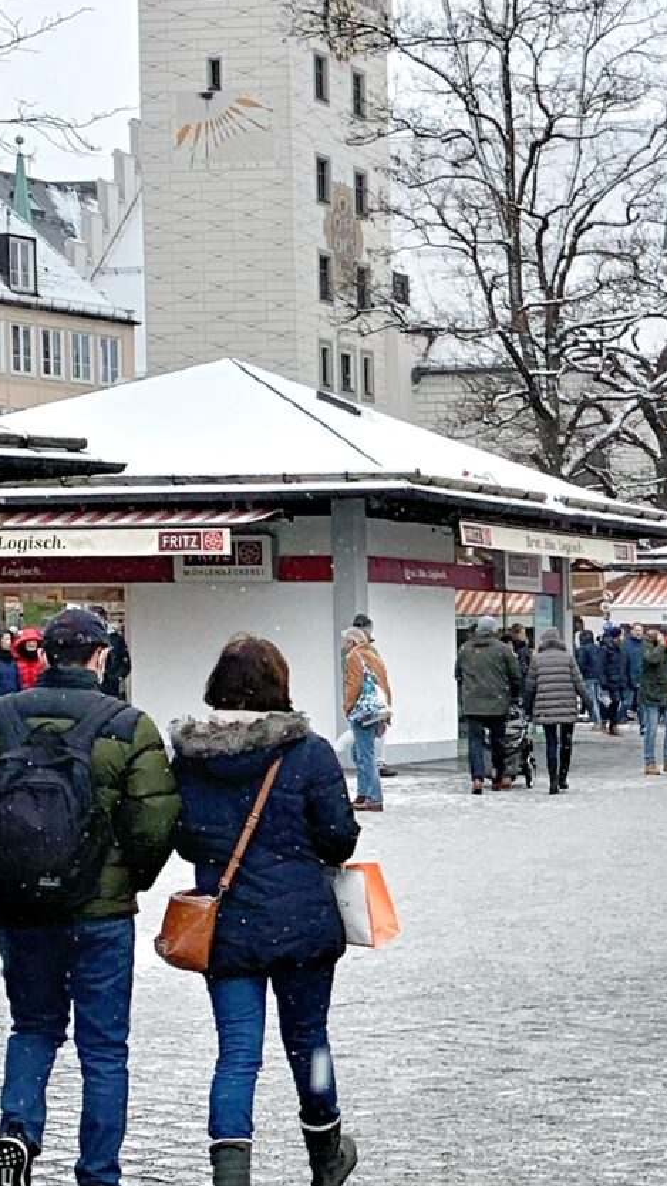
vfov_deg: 24.3
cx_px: 1047
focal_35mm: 87
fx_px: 2736
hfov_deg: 13.0
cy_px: 835
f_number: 1.8
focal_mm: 4.25
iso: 25
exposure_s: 1/382
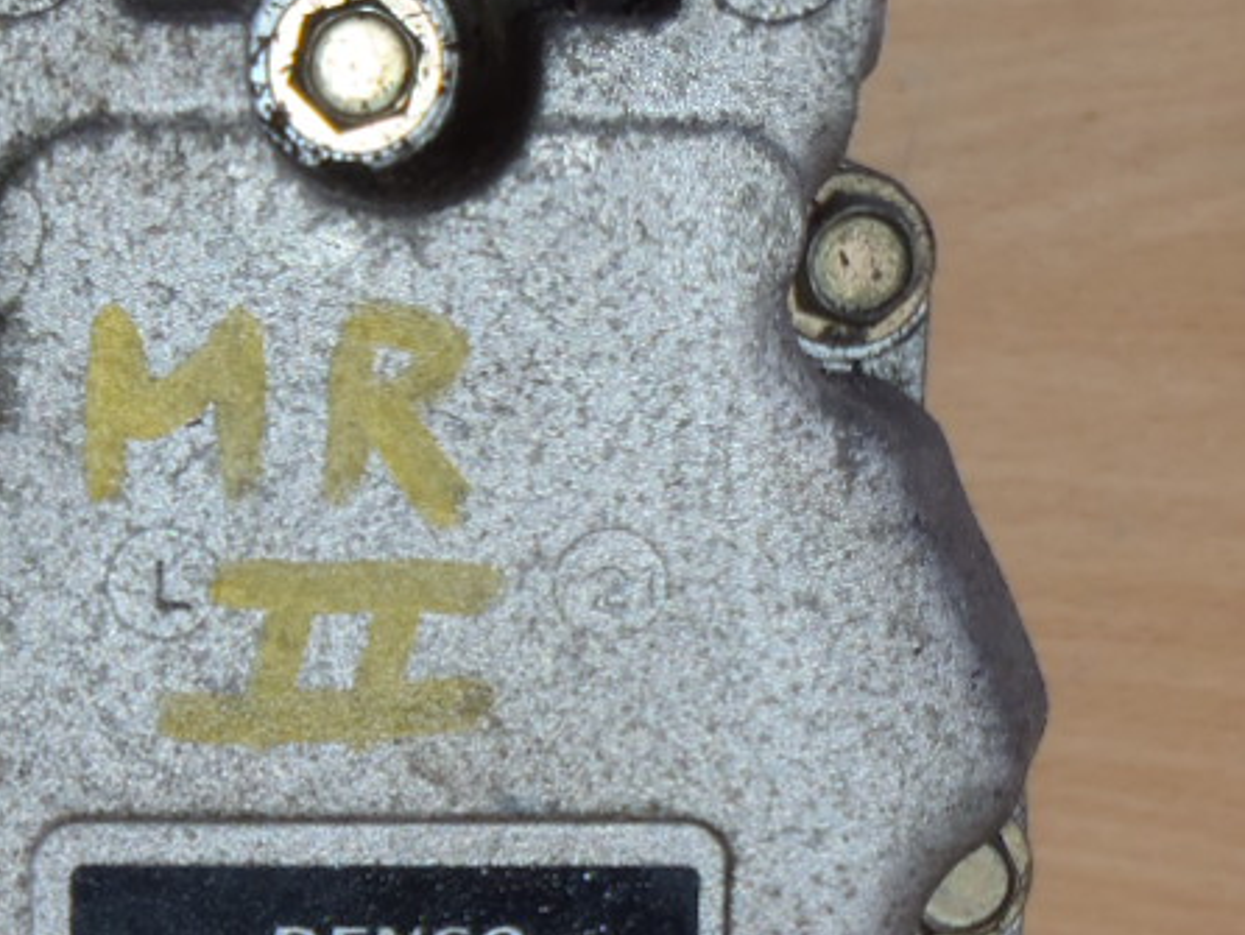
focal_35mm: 109
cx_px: 131
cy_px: 938
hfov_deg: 17.8
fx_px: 3922
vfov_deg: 13.4
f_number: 4.6
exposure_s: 1/40
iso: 100
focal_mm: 6.83
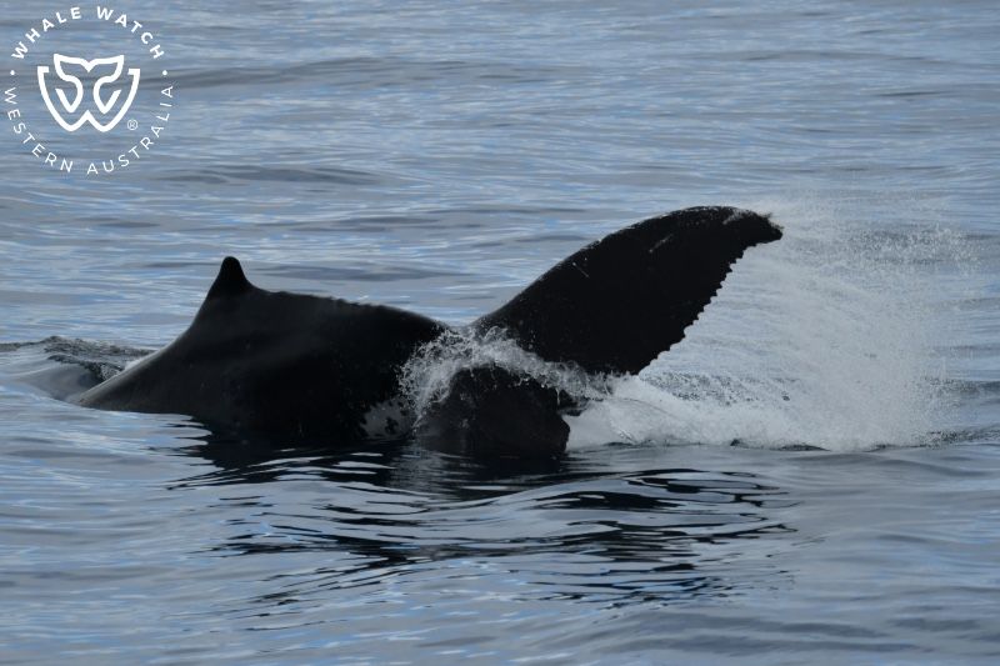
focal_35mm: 300
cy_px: 333
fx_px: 8331
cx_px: 500
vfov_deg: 4.6
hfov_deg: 6.9
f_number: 5.6
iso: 720
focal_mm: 300
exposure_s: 1/8000
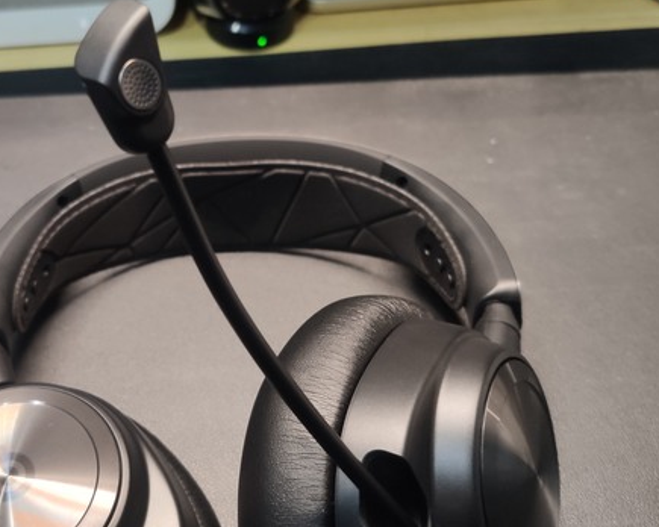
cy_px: 221
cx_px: 195
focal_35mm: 42
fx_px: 819
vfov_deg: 35.6
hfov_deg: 42.9
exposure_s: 1/60
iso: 1129
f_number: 1.75
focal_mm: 4.75
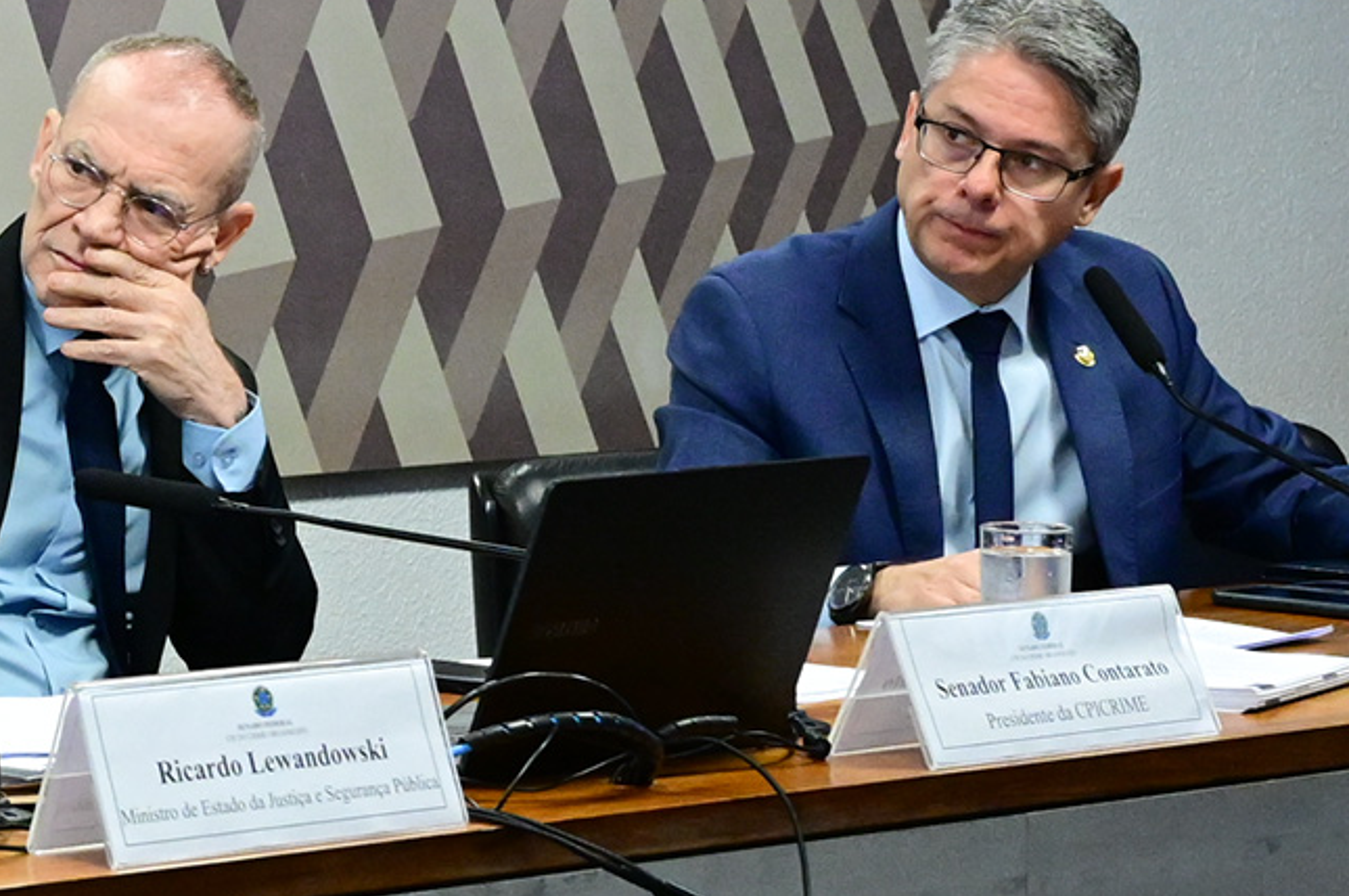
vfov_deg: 21.2
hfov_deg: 31.2
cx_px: 458
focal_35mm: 64
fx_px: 2395
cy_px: 381
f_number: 5
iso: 4000
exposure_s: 1/160
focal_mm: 32.5
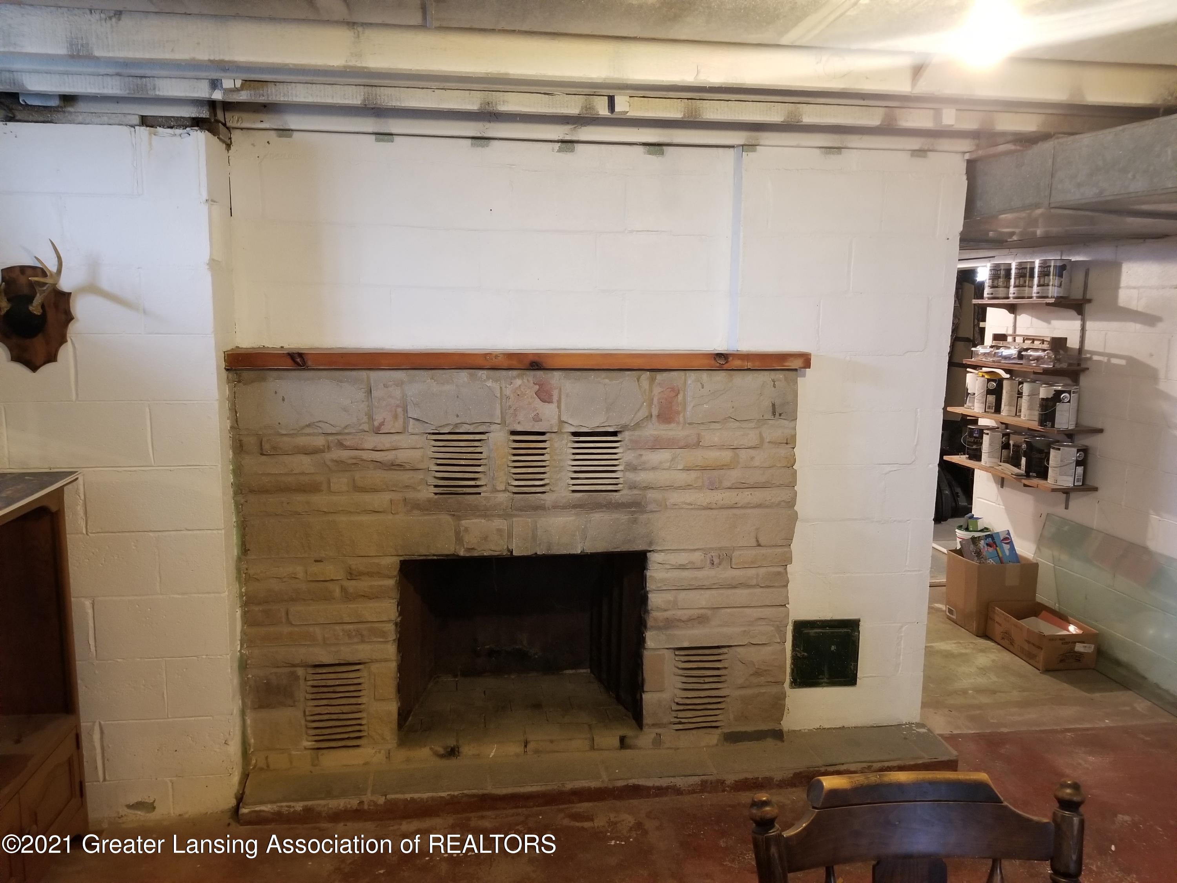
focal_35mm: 26
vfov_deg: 53.1
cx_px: 588
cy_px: 442
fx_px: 884
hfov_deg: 67.3
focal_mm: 4.3
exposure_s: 1/17
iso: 250
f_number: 1.7
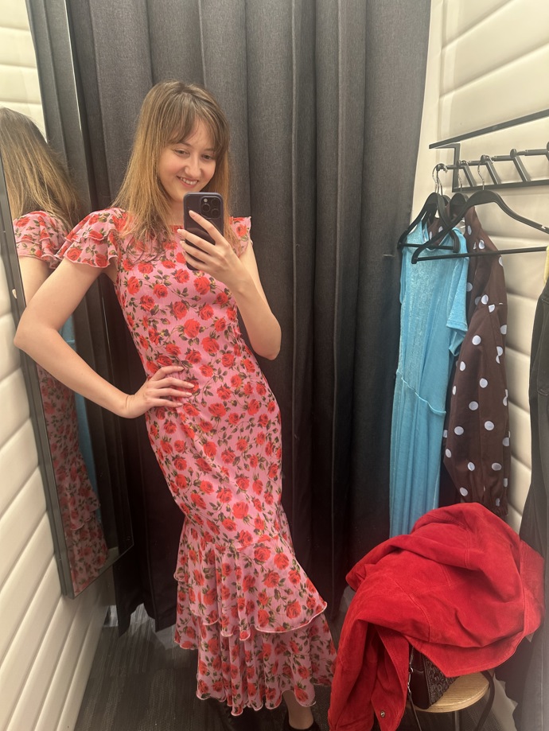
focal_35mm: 24
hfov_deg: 56.8
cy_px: 366
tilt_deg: -15.1
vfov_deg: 71.6
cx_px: 274
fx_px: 507
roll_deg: +1.1
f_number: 1.78
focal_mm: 6.86
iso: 160
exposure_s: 1/50
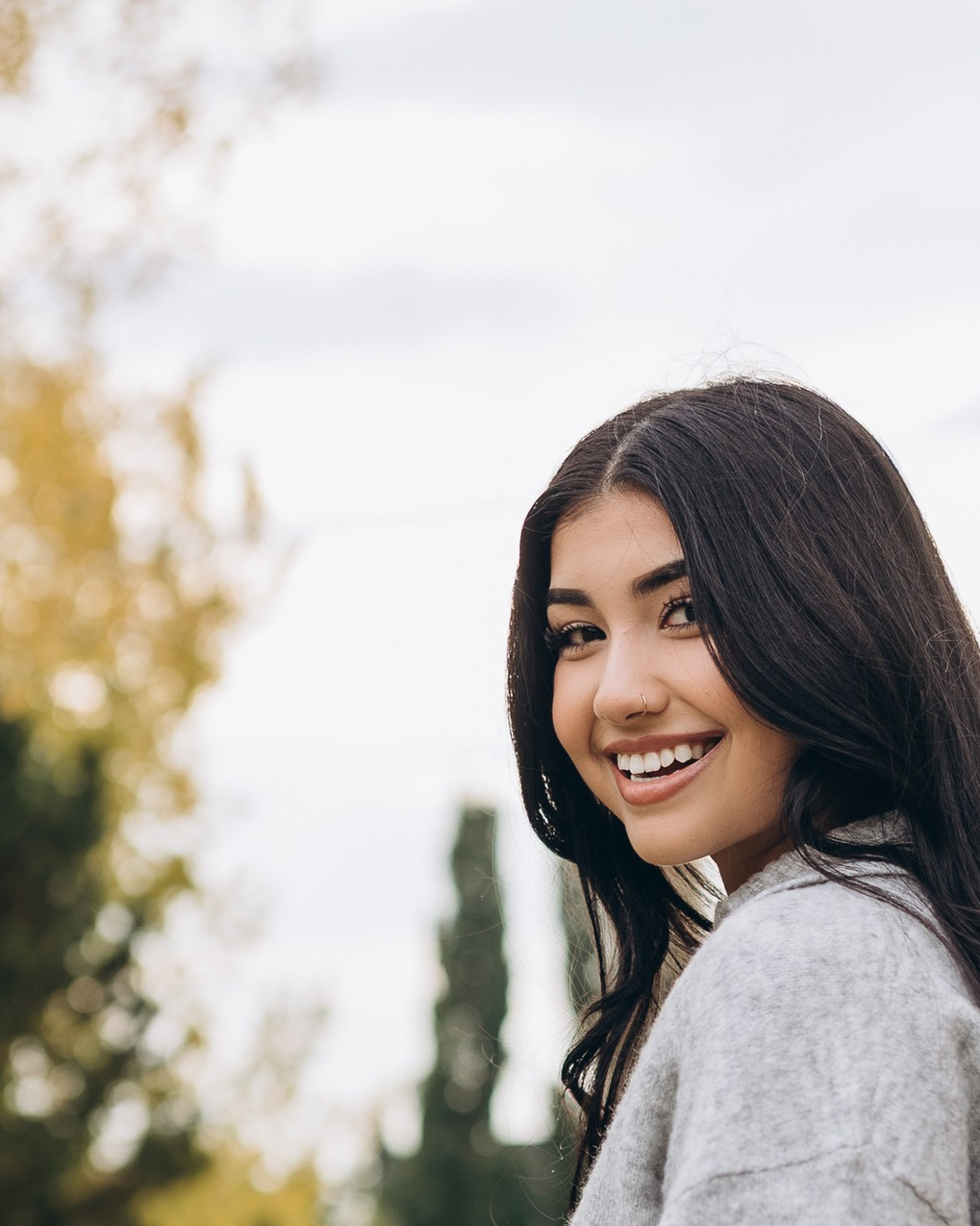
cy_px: 959
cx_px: 434
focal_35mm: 99
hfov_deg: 15.5
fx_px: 3590
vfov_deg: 19.2
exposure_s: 1/1000
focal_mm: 35
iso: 100
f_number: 1.8
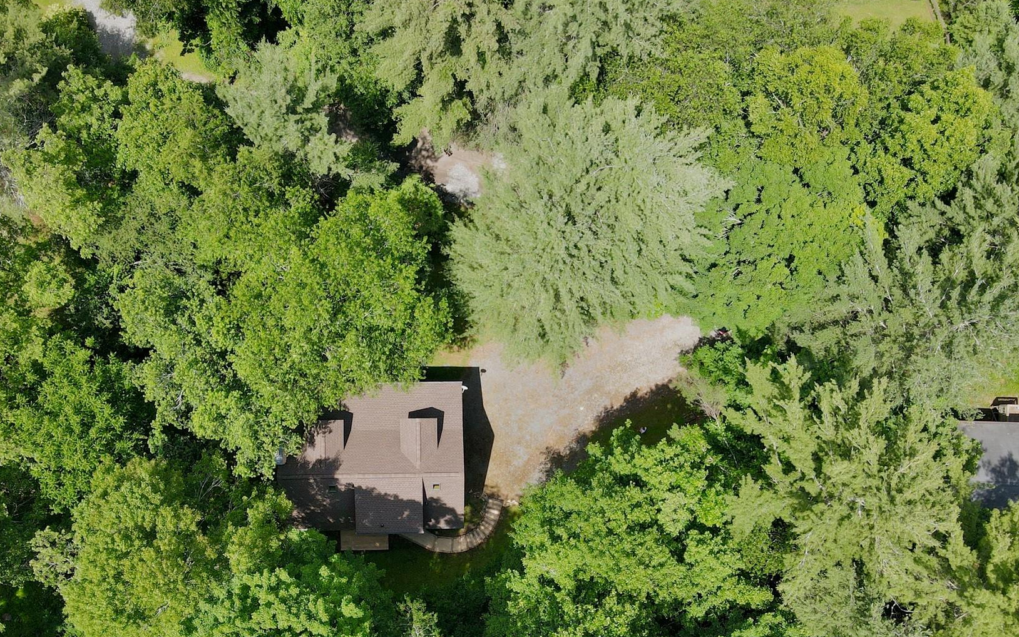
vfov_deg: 39.0
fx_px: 889
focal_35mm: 32
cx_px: 459
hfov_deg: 59.5
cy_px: 423
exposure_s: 1/320
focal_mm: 4.5
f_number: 2.8
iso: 100
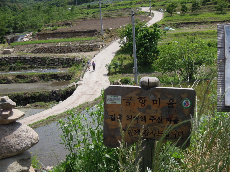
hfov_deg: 38.2
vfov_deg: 29.1
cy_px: 86
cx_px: 115
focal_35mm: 50
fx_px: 332
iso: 160
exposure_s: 1/1250
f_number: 3.7
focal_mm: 9
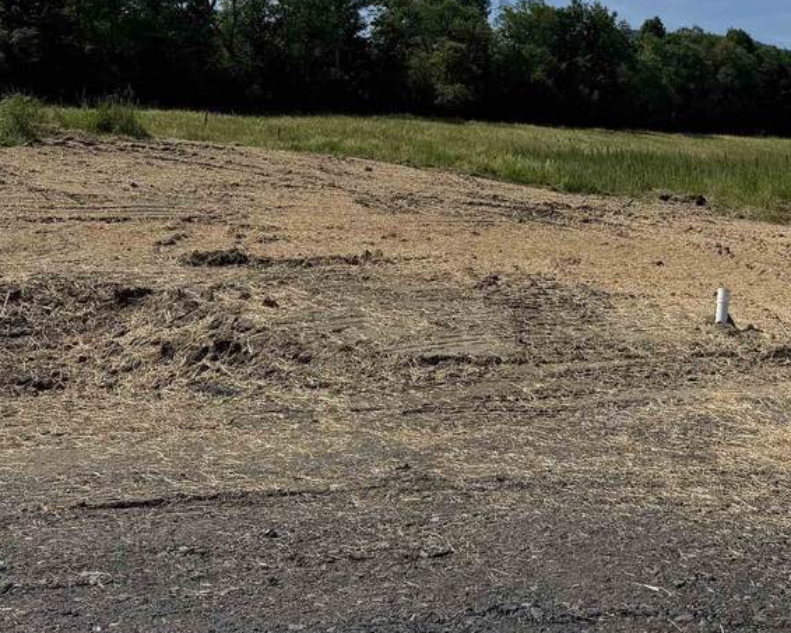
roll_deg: -0.8
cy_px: 95
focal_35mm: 53
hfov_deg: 34.0
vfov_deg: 27.8
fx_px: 1241
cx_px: 668
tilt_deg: +4.9
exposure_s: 1/9091
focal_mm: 6.76
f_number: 1.78
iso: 80
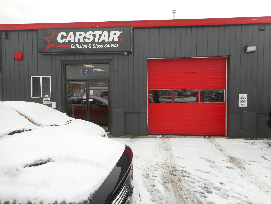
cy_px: 102
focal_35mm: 25
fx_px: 196
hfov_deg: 69.4
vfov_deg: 54.9
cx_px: 136
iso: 80
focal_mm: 4.5
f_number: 3.7
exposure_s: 1/160
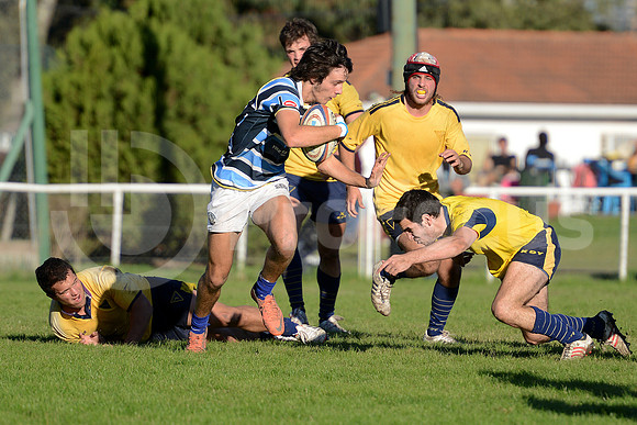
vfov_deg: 5.1
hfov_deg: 7.6
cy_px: 212
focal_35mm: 270
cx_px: 318
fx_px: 4778
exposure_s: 1/1600
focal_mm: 270
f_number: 4
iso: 400
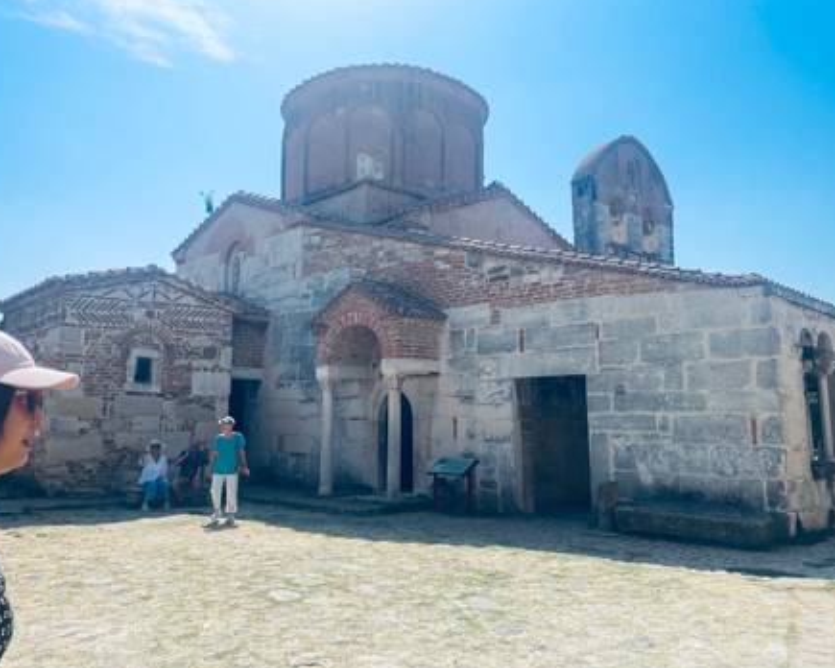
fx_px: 692
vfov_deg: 51.5
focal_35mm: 28
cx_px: 434
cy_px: 336
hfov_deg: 62.2
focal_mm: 4.2
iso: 32
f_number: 1.6
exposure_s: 1/3205
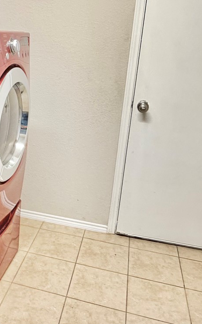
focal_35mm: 41
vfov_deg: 48.0
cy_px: 132
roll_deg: -2.6
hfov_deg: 30.0
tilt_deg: -15.8
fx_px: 361
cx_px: 22
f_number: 2.2
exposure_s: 1/60
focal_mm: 2.22
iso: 320
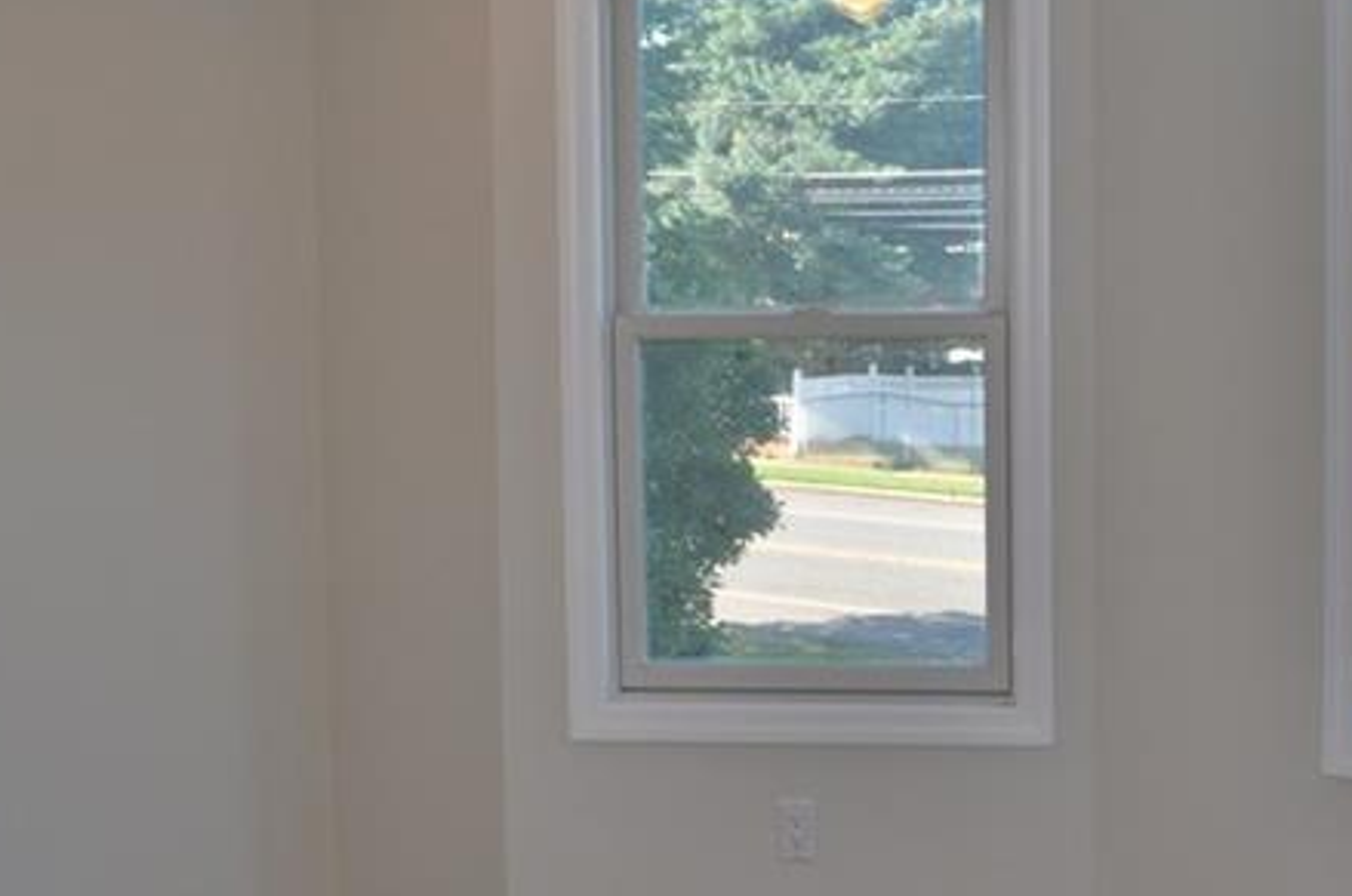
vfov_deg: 21.5
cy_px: 420
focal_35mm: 63
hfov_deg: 31.5
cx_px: 992
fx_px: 2362
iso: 200
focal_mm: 18
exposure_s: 1/200
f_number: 4
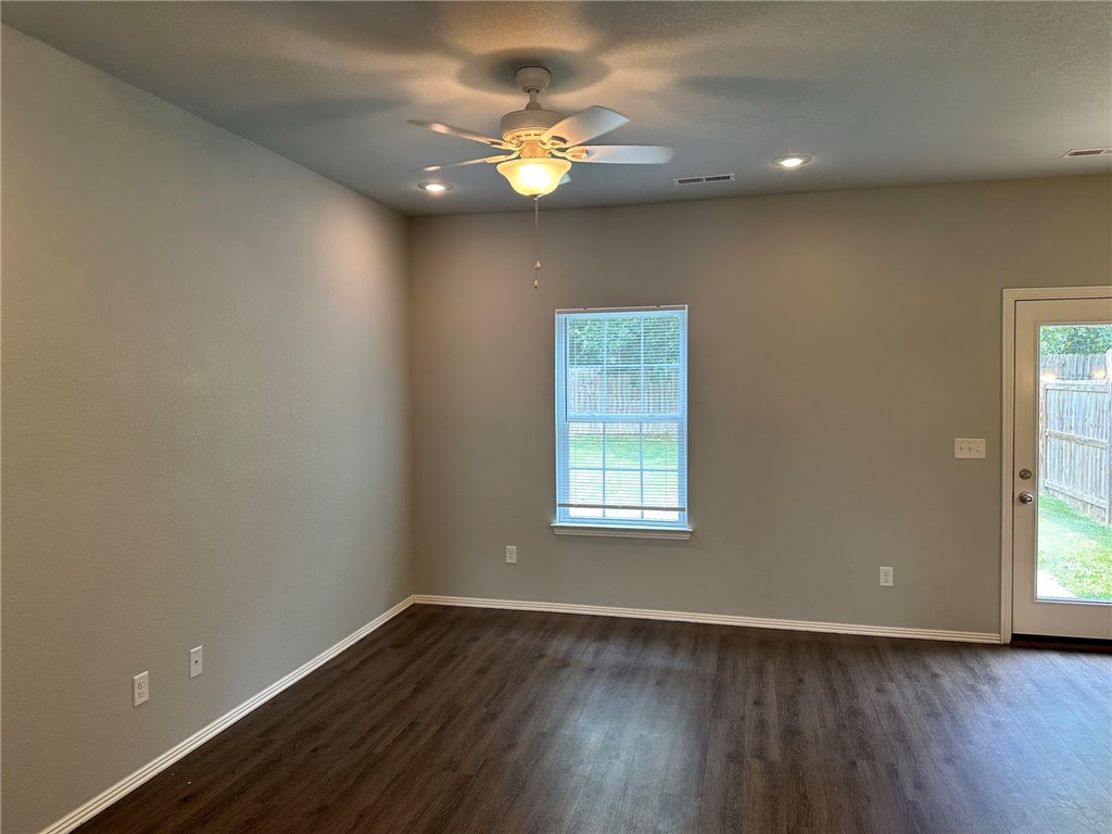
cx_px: 556
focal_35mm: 24
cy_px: 417
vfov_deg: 56.8
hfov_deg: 71.6
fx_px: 771
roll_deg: +0.0
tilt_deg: -2.2
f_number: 1.78
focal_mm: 6.86
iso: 160
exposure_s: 1/120
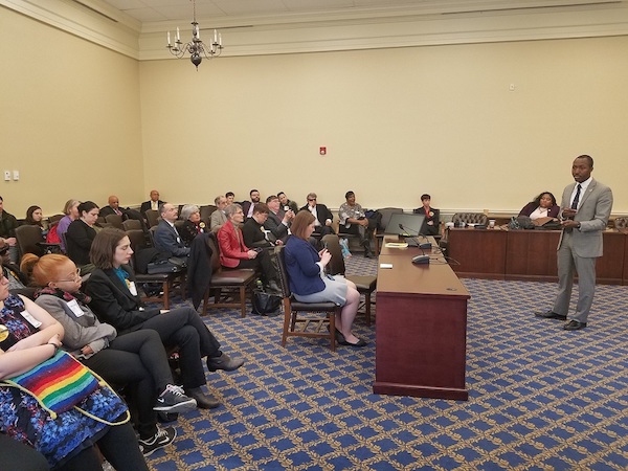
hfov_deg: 67.3
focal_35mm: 26
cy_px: 236
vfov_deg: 53.1
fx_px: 472
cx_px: 314
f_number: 1.7
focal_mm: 4.2
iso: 125
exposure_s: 1/40
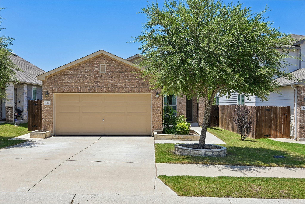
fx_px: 305
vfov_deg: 36.9
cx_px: 152
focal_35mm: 36
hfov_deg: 53.1
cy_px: 102
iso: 100
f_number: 6.7
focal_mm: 24
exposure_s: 1/350
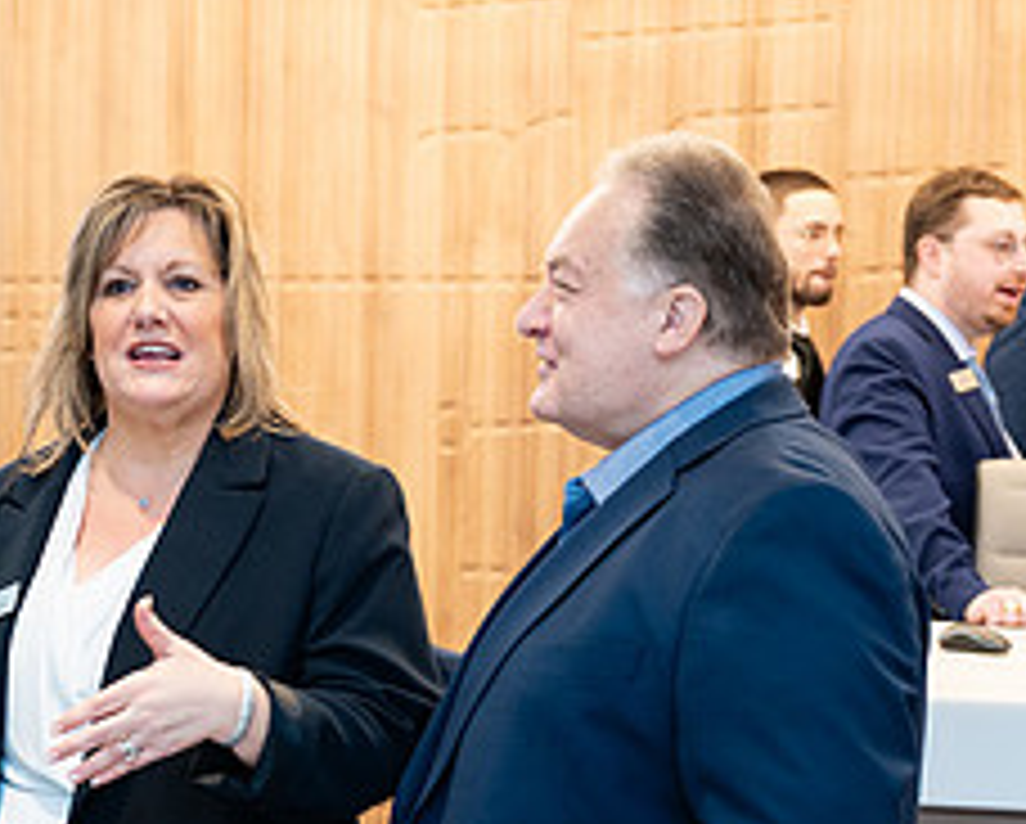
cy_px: 601
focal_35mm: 92
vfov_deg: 16.7
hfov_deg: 20.2
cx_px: 21
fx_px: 2797
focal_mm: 38
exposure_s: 1/200
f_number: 3.2
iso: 800
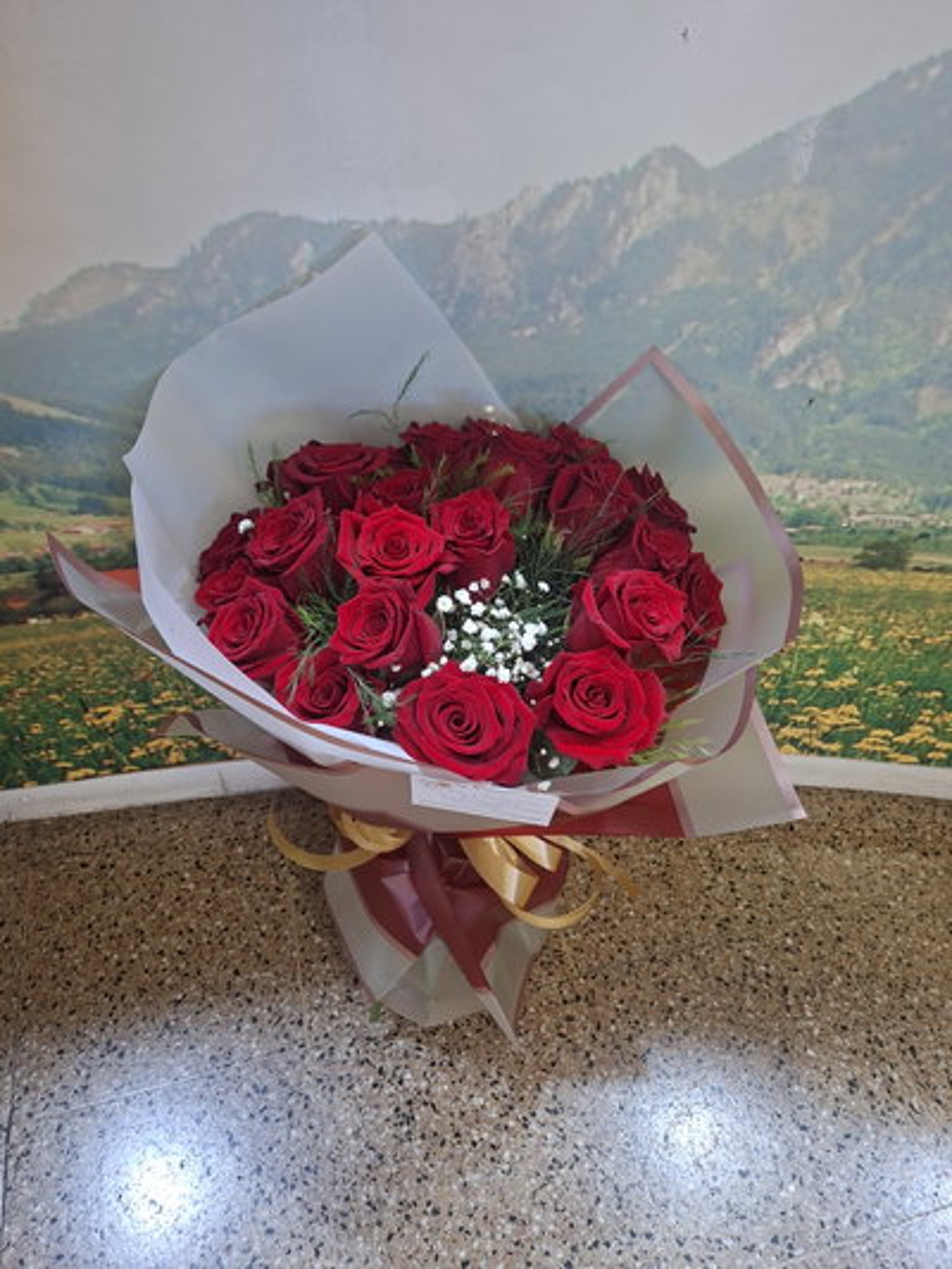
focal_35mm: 23
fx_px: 843
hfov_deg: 58.9
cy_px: 634
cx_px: 476
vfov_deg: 73.9
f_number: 1.8
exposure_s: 1/33
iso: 320
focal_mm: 5.54
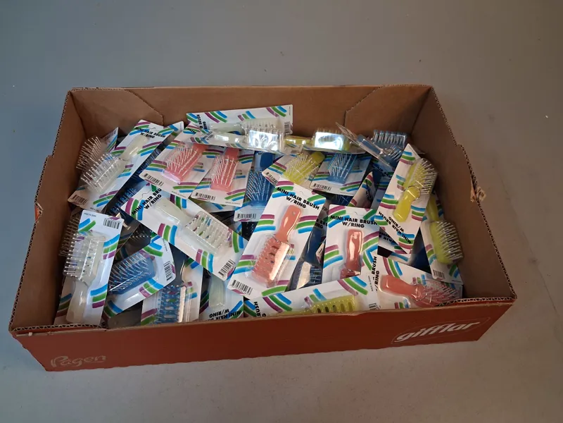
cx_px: 282
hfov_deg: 65.3
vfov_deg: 51.4
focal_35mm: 27
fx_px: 439
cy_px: 212
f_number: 1.8
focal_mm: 4
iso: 320
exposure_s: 1/50
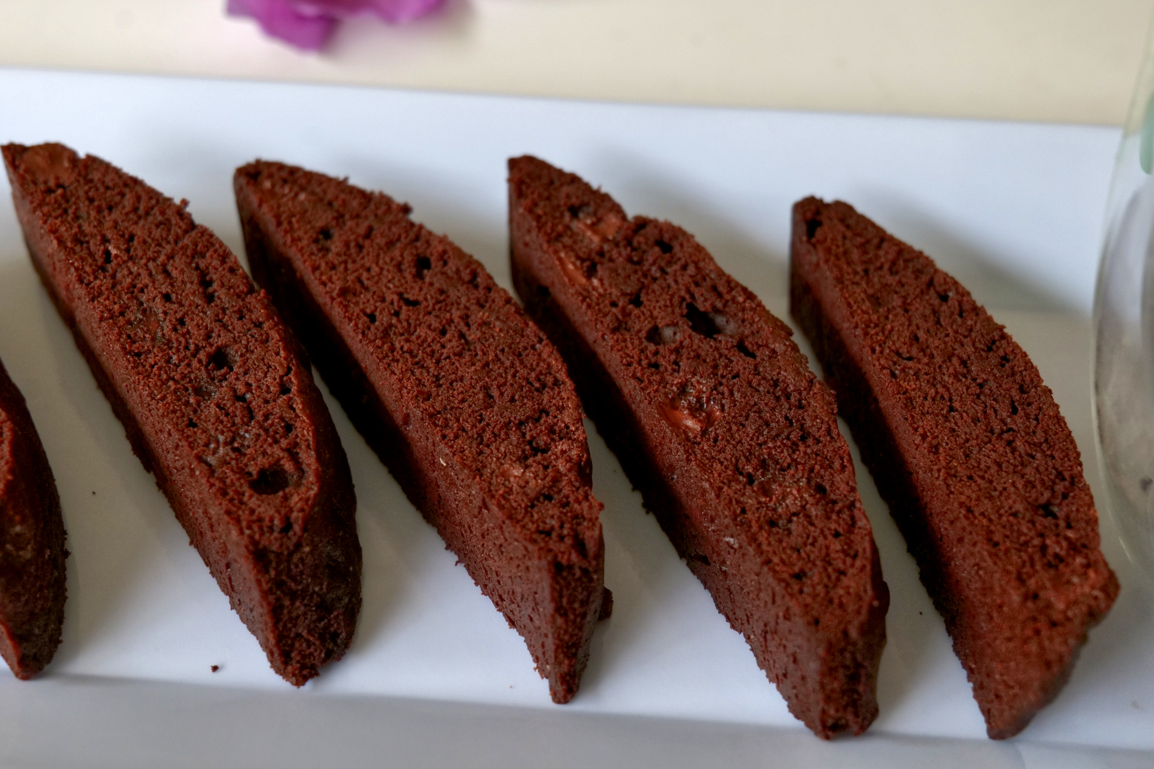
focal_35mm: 60
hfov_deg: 33.4
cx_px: 577
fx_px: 1923
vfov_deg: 22.6
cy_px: 384
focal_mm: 60
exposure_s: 1/100
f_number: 7.1
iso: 2500
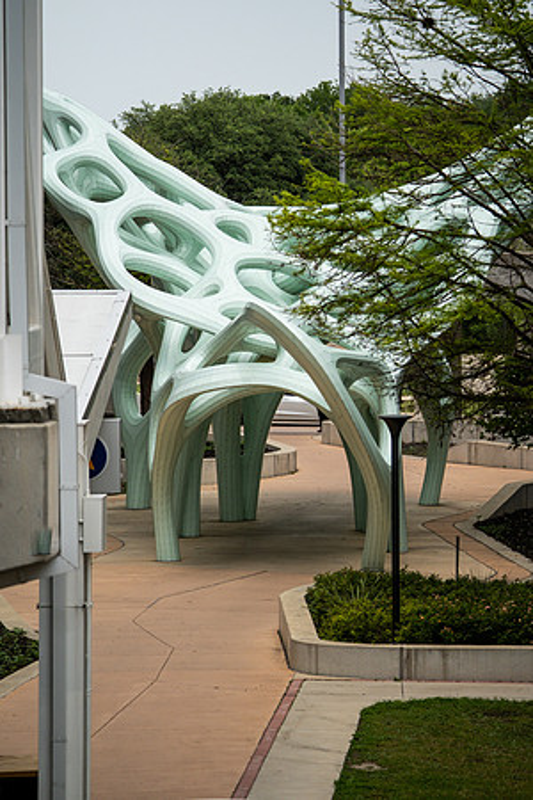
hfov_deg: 6.1
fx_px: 4996
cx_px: 266
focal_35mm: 225
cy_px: 400
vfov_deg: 9.1
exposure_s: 1/2000
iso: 640
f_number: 5.6
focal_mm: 150
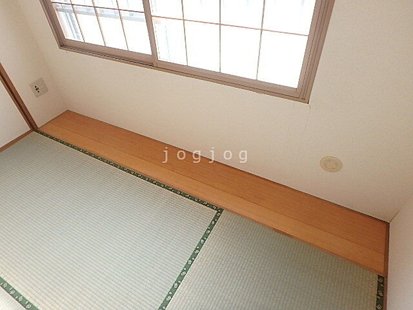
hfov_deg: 79.0
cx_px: 206
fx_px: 251
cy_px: 155
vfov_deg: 63.4
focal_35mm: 21
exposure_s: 1/50
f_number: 3.5
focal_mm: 3.7
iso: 200
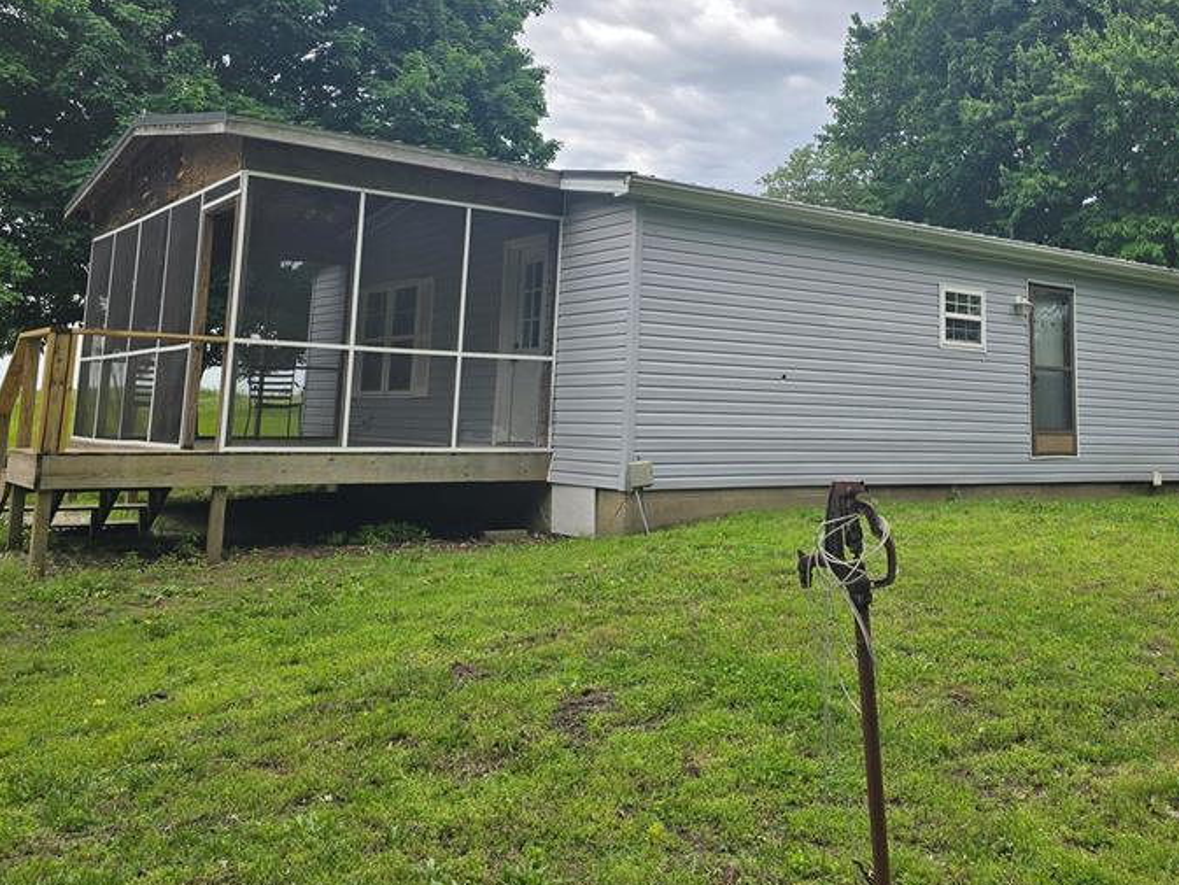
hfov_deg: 52.1
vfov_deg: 40.0
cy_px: 265
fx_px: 1192
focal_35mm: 35
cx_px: 727
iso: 12
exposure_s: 1/726
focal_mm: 6.3
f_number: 1.7
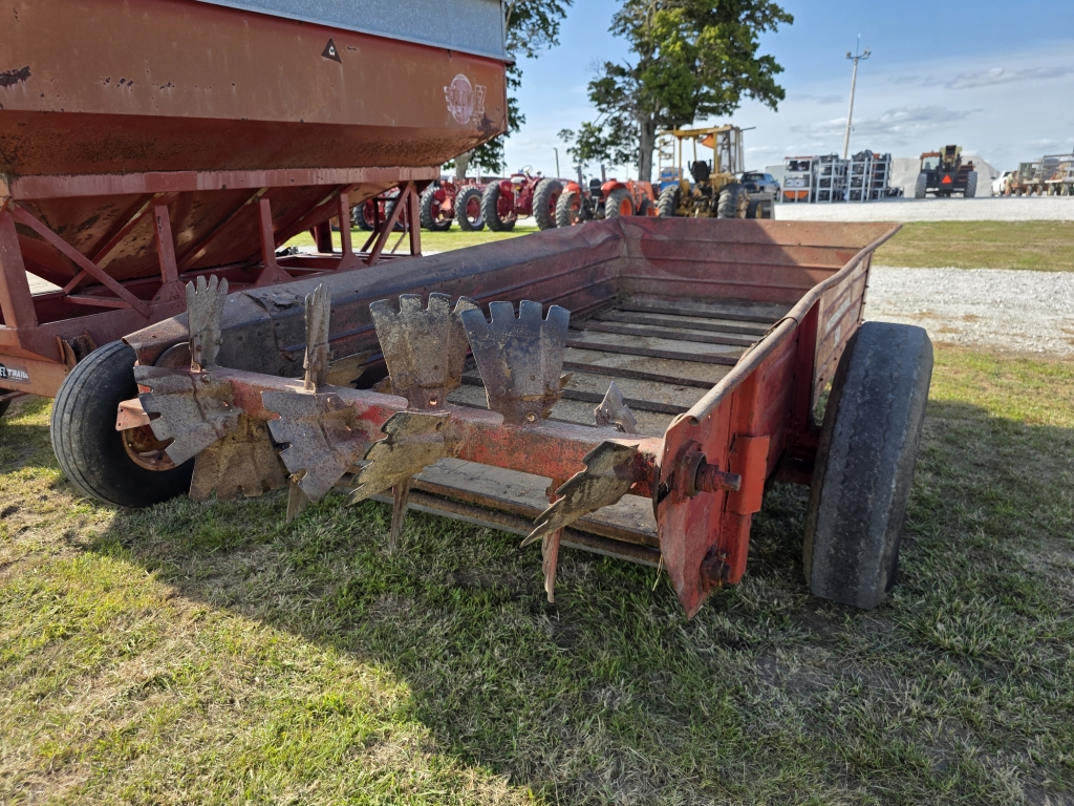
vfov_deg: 58.9
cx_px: 537
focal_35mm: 23
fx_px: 714
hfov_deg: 73.9
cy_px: 403
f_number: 1.7
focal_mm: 6.3
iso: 80
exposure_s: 1/2122
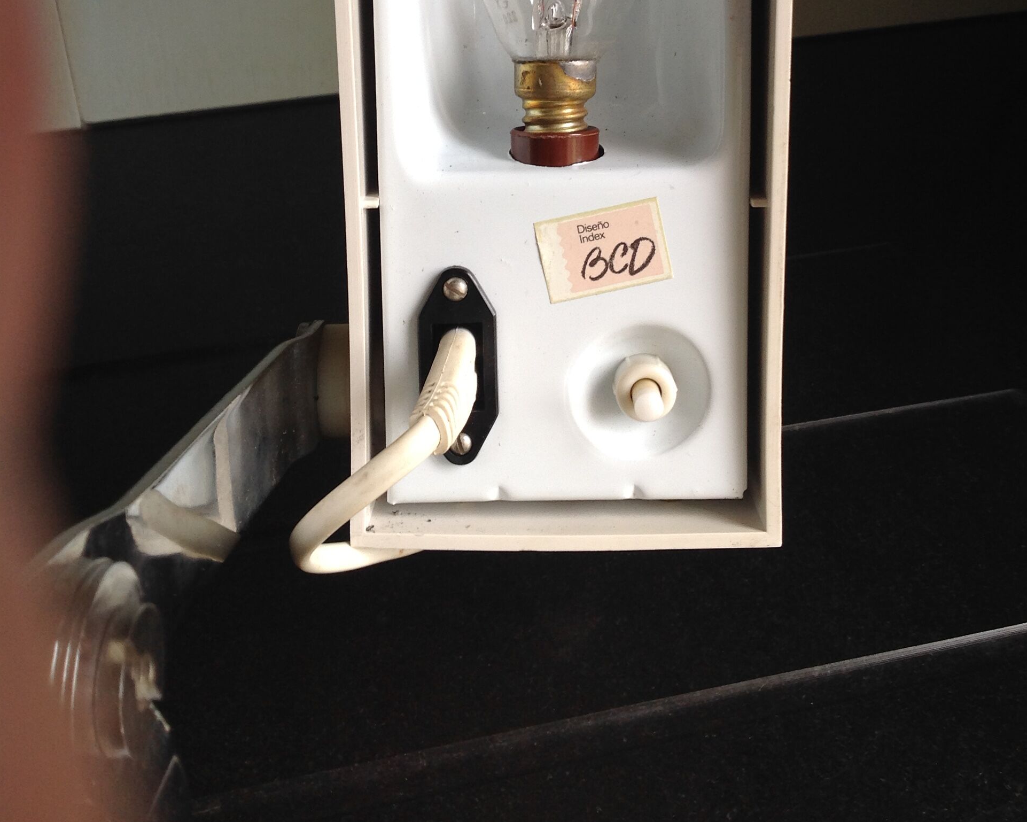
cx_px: 515
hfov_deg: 40.3
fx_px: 1398
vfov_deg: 32.1
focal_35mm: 46
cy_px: 205
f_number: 2.4
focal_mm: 4.28
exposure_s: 1/120
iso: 50
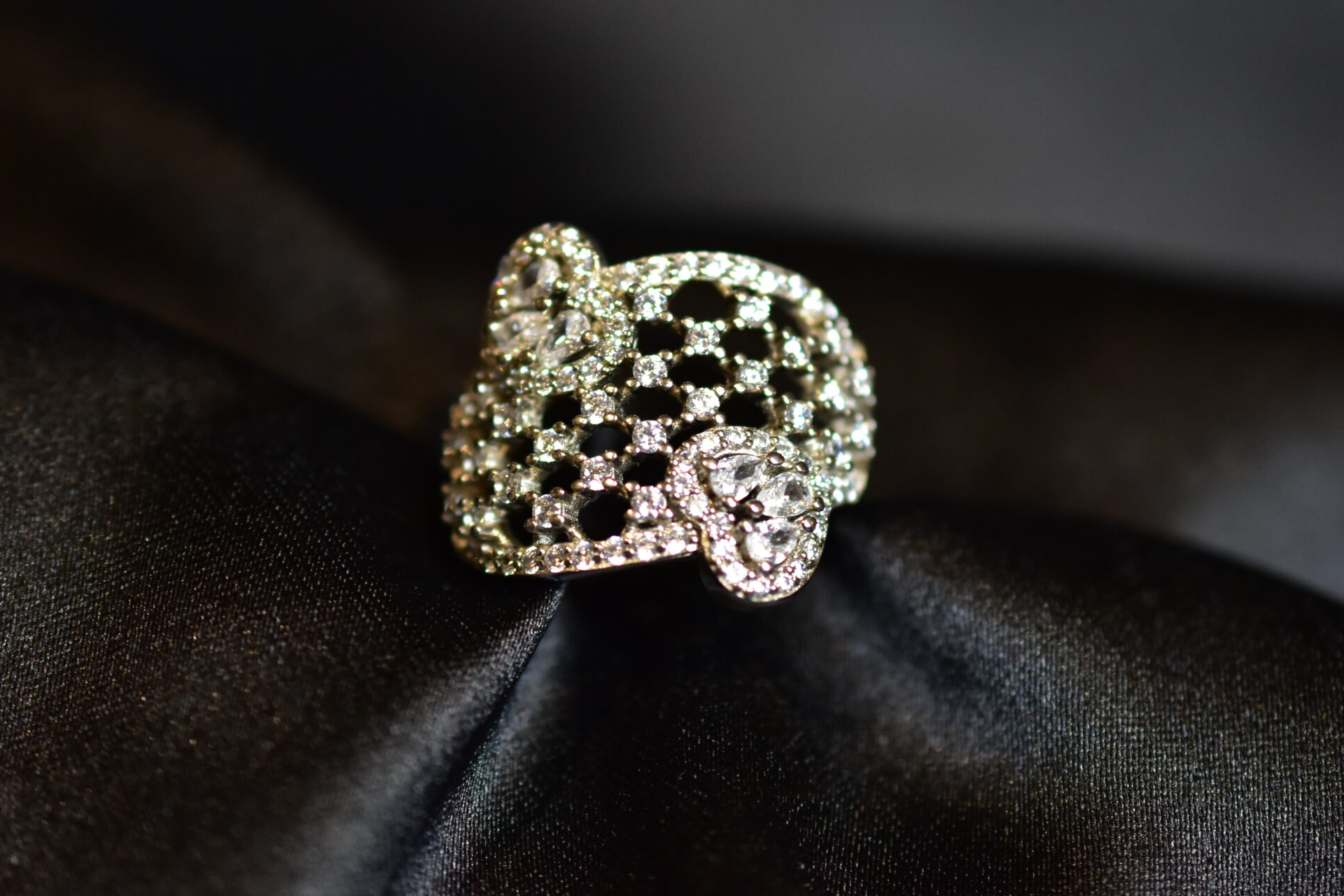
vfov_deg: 17.0
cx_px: 698
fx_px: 2986
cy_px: 351
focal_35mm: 80
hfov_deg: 25.4
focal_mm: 40
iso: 800
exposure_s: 1/200
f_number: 3.2
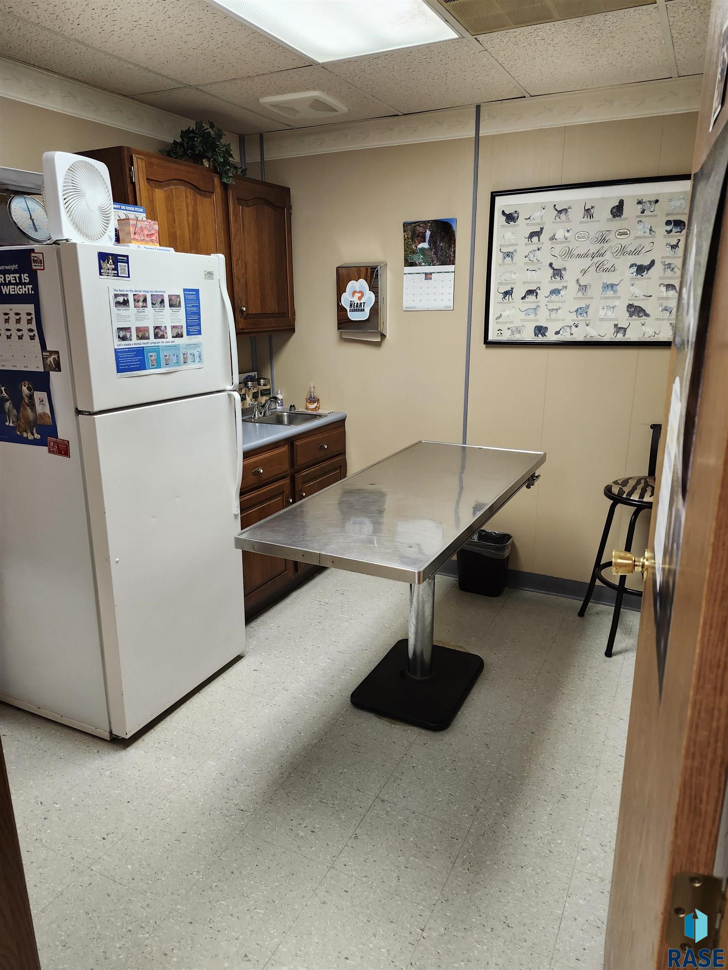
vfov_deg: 73.9
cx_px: 364
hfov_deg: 58.9
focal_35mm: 23
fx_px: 645
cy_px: 485
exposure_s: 1/120
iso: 160
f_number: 1.8
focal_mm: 5.54
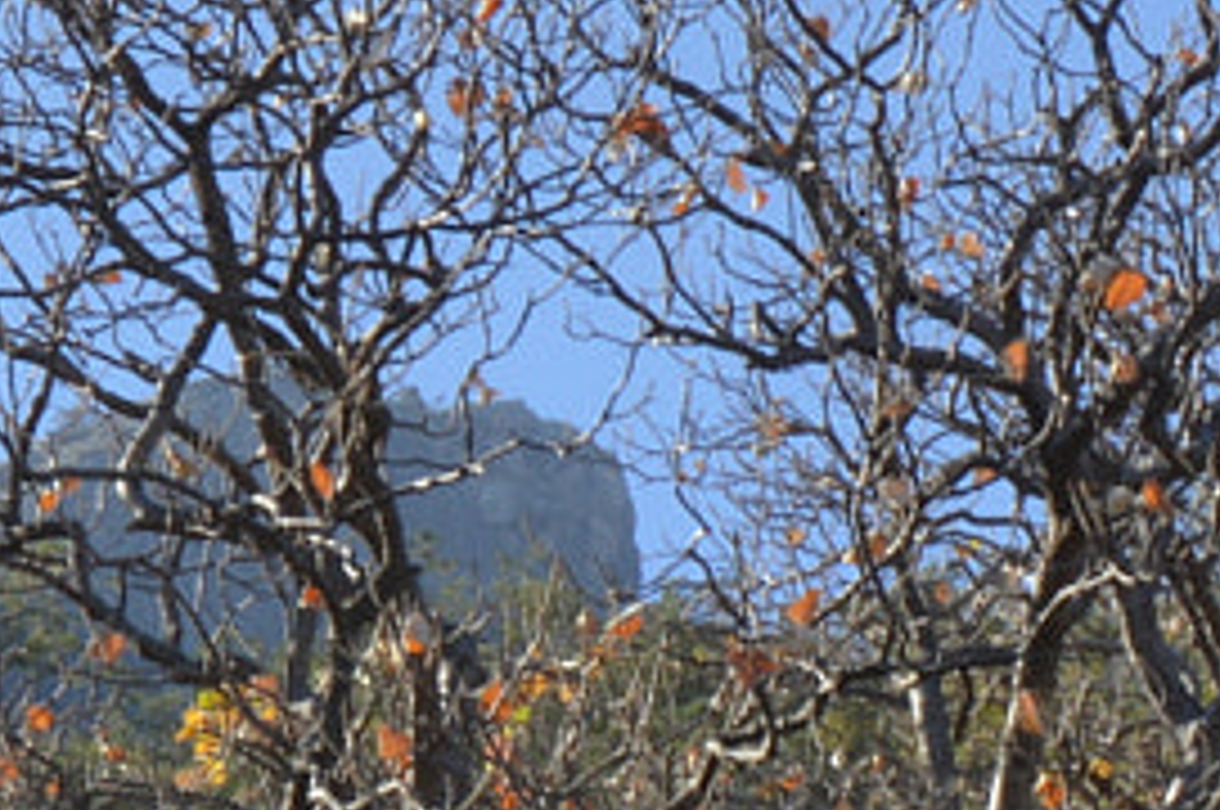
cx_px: 1792
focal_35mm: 354
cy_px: 1818
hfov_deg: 5.8
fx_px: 11982
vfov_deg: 3.8
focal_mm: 40
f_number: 22
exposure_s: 1/25
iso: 100
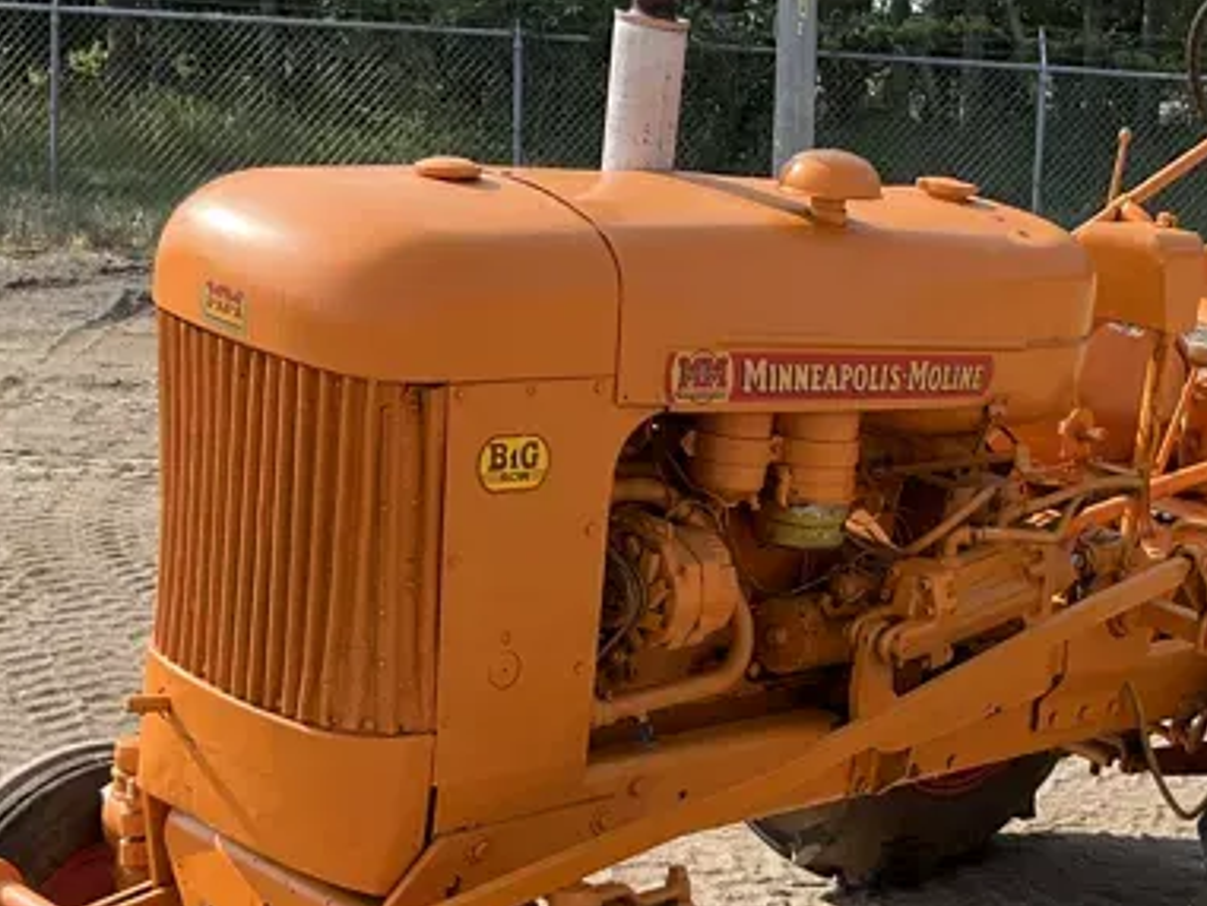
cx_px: 995
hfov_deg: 26.1
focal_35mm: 73
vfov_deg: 19.8
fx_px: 2546
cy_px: 792
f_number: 1.8
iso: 25
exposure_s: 1/781
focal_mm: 3
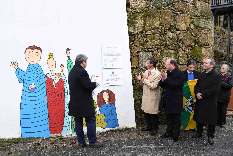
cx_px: 116
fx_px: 155
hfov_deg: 73.7
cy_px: 78
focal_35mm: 24
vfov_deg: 53.1
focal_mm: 24
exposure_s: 1/400
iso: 400
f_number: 5
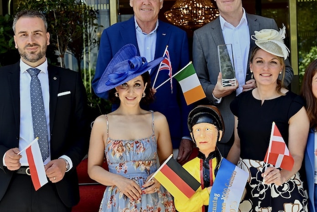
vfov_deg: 16.9
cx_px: 175
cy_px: 118
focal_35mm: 81
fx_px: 714
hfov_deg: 25.0
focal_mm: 55
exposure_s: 1/100
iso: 100
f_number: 5
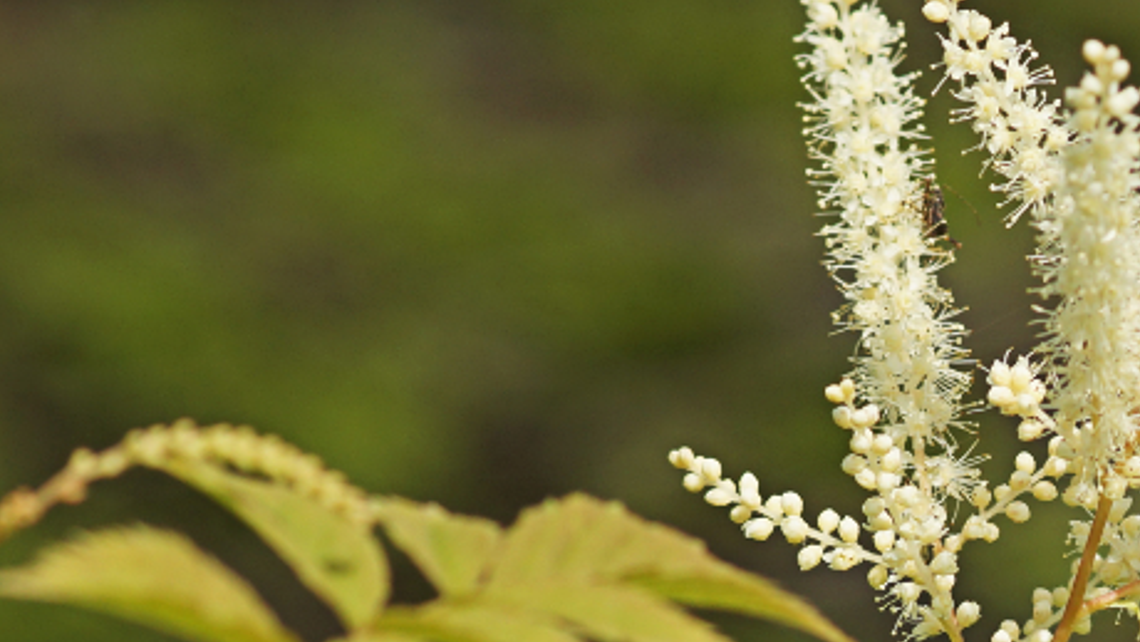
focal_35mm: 410
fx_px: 12396
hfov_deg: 5.3
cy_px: 786
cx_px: 1152
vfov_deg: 3.0
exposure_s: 1/250
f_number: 5.6
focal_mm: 100
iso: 100
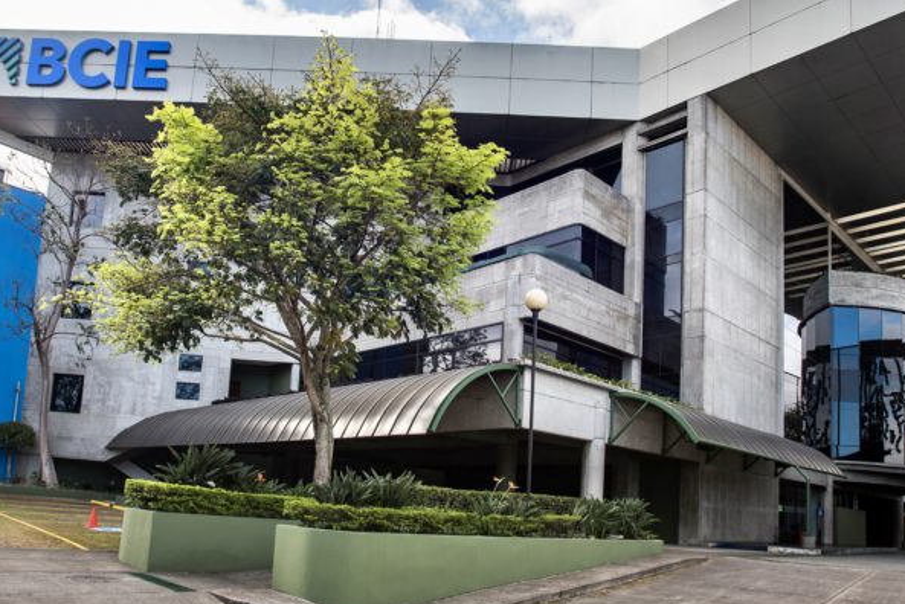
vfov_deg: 56.7
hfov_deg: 78.4
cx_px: 485
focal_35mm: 22
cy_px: 231
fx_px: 553
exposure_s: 1/640
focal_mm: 17
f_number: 4.5
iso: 200
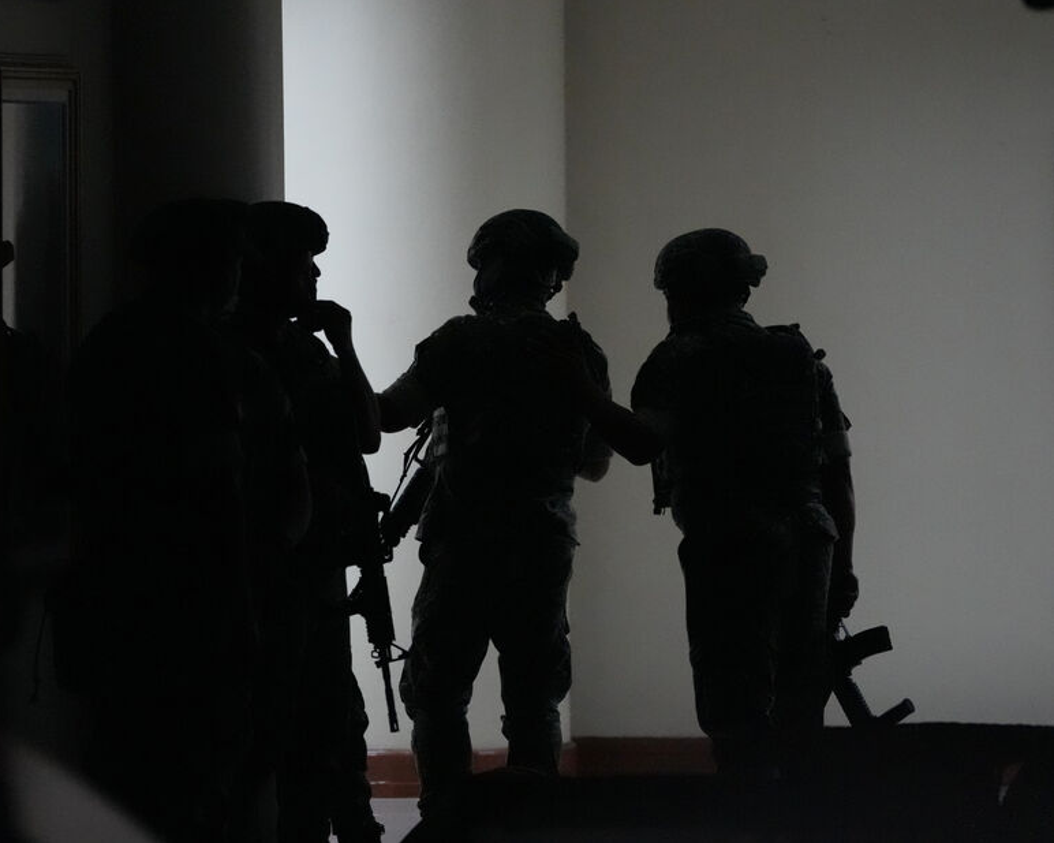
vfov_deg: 4.6
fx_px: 10602
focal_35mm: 340
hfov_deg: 5.7
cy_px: 422
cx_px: 421
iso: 12800
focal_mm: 200
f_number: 2.8
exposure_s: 1/400
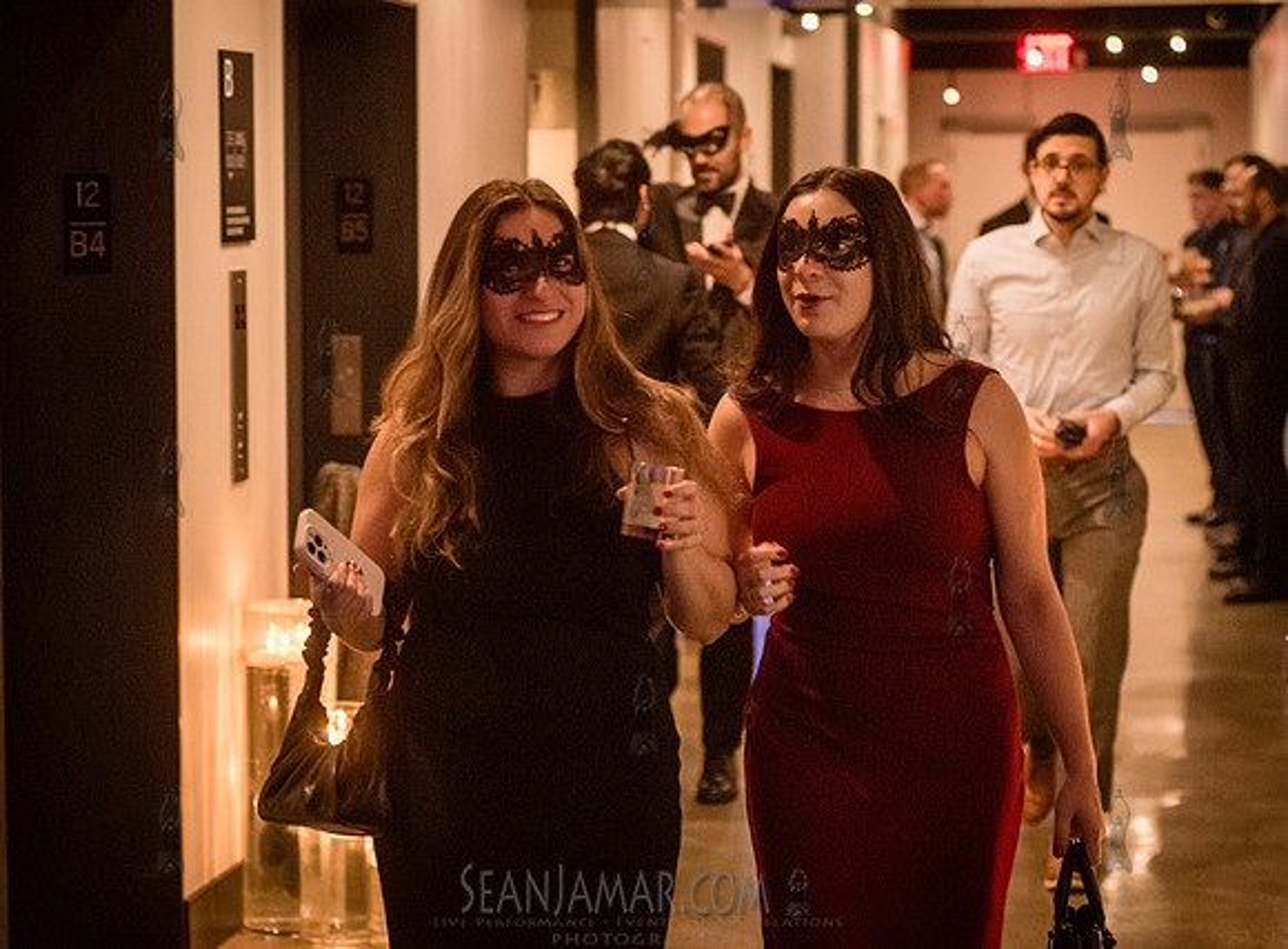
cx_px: 564
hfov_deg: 22.3
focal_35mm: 88
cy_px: 474
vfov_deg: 16.5
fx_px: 3267
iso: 8000
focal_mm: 80
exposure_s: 1/100
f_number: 3.5
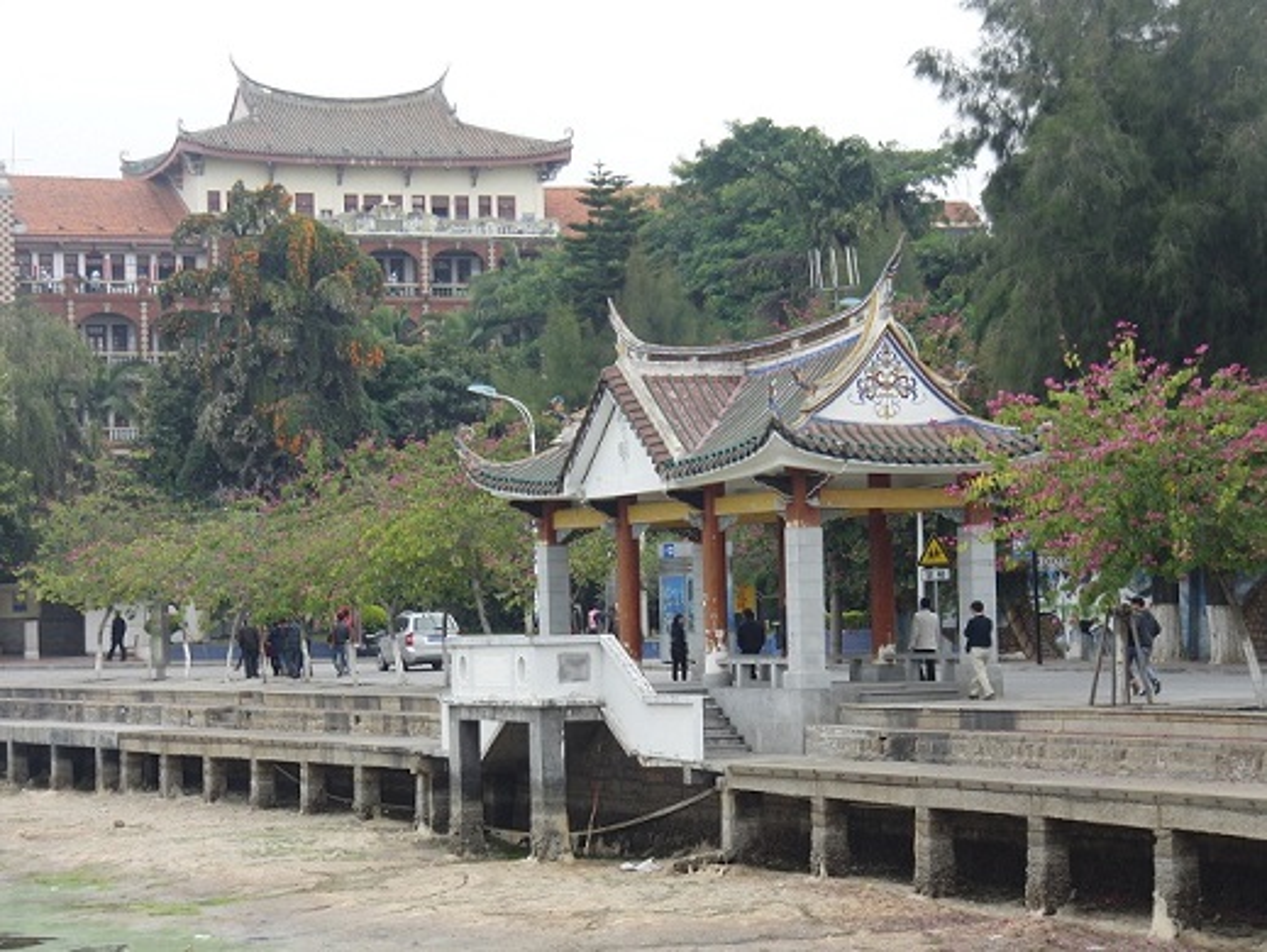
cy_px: 476
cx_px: 634
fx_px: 3296
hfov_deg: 21.8
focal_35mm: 90
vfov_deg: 16.4
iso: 100
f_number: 4.8
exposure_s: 1/80
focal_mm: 16
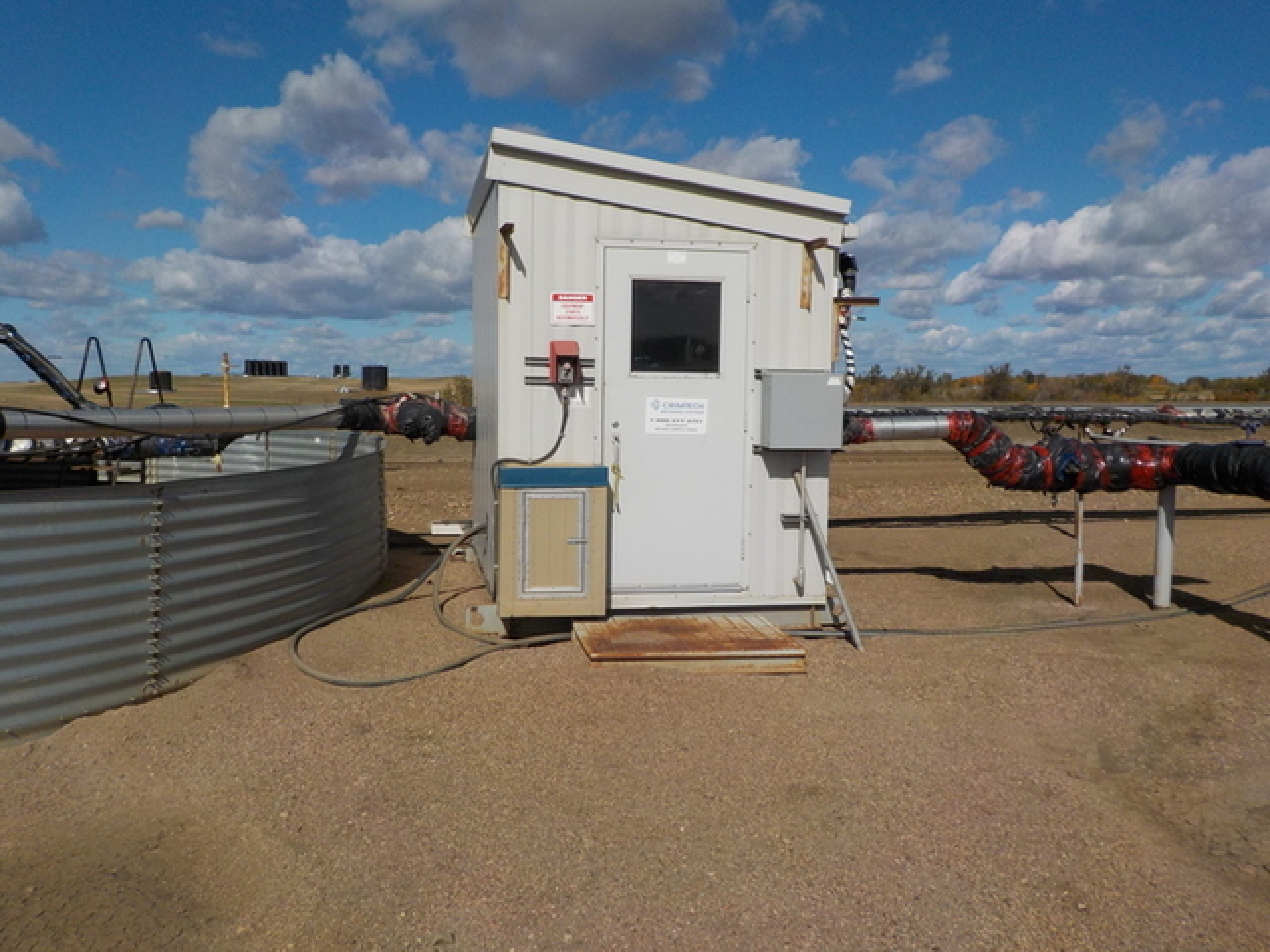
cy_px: 476
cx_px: 635
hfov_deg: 60.0
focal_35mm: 30
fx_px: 1101
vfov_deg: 46.8
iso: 125
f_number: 6.6
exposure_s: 1/1000
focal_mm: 4.1
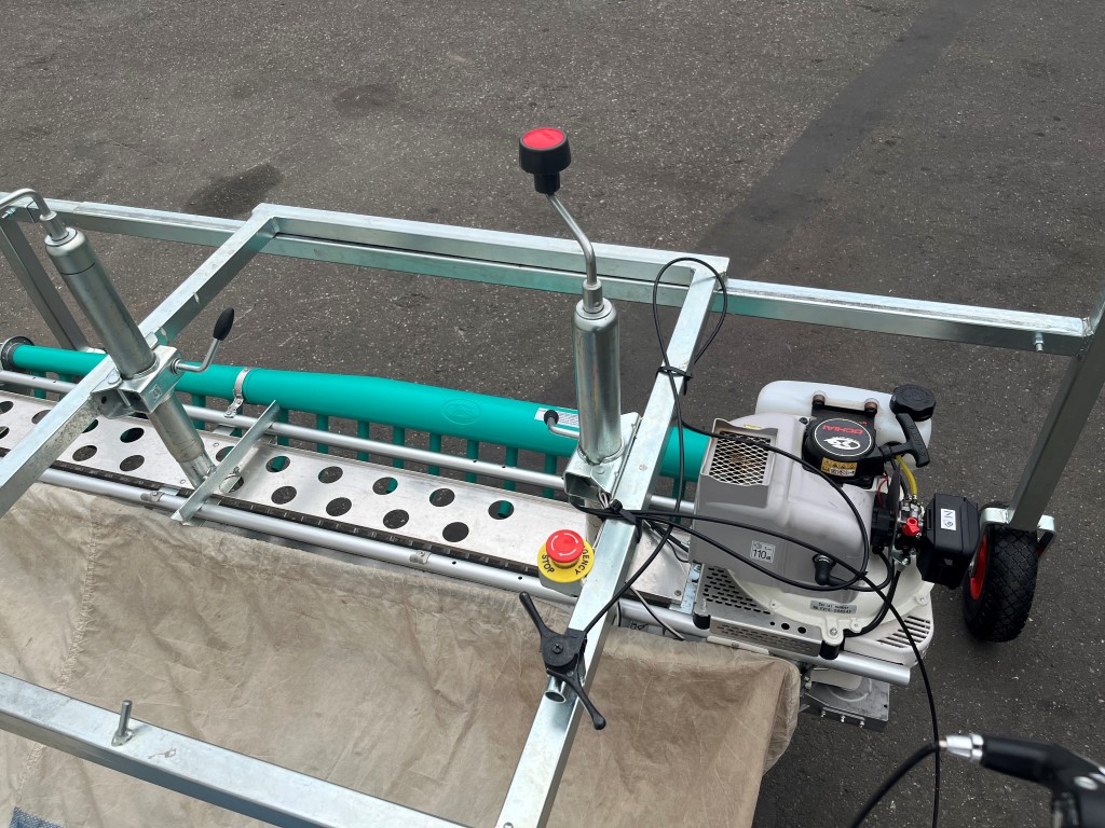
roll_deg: +8.2
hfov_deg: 67.3
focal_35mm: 26
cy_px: 414
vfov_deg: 53.1
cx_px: 552
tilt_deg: -43.4
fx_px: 830
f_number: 1.6
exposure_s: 1/2179
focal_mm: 5.1
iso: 50
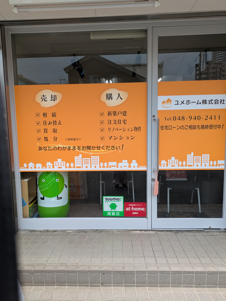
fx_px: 217
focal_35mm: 25
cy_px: 150
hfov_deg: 54.9
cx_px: 113
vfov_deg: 69.4
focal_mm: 5.43
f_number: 1.89
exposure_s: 1/597
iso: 49
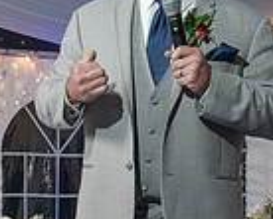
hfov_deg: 12.9
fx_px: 1198
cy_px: 218
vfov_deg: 10.4
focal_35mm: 148
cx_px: 24
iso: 2000
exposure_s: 1/250
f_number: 5.6
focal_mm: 35
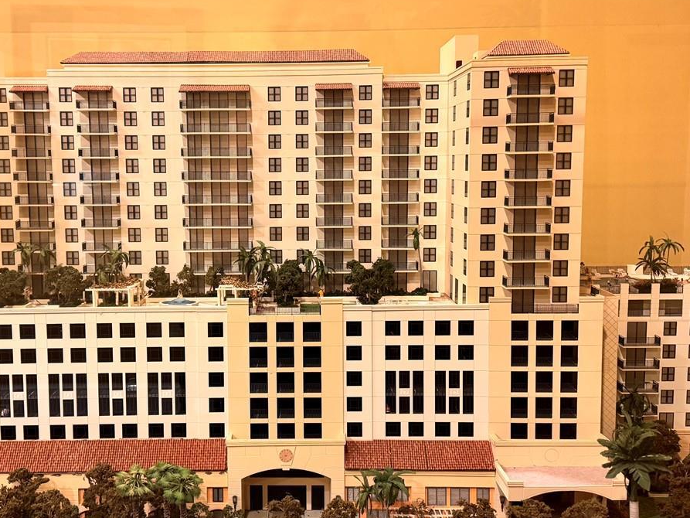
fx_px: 857
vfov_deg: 33.6
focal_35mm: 43
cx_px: 282
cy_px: 255
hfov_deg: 43.7
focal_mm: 6.76
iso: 400
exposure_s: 1/60
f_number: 1.78
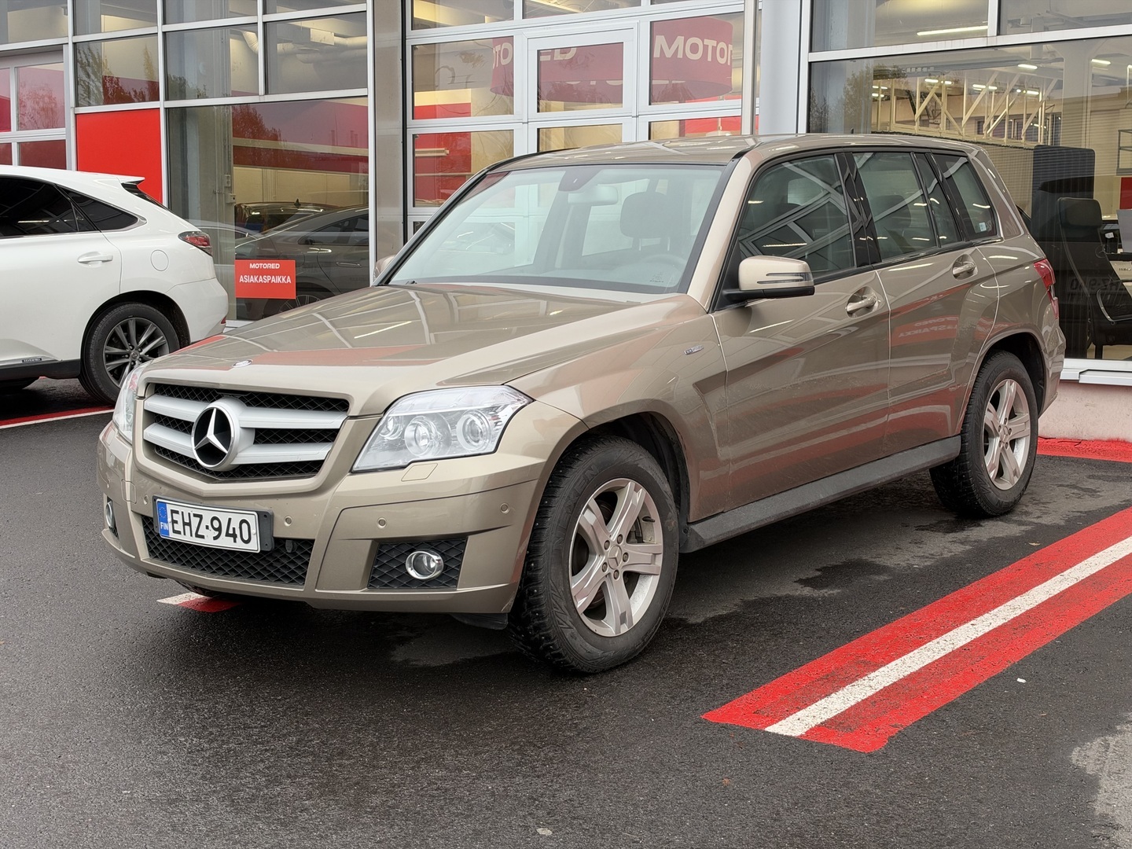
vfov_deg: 30.3
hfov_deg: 39.7
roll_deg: +0.2
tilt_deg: -5.9
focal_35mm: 48
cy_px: 424
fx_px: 1570
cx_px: 566
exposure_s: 1/94
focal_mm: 6.93
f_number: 1.8
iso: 100
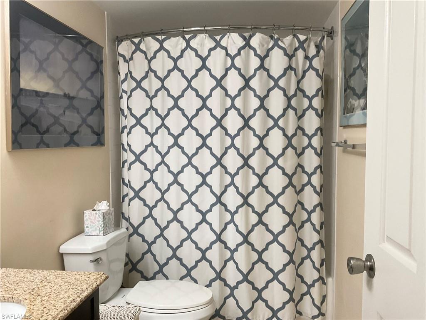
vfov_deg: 48.2
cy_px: 160
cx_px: 213
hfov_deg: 61.7
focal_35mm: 29
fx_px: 357
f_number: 1.8
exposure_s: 1/60
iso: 100
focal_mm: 3
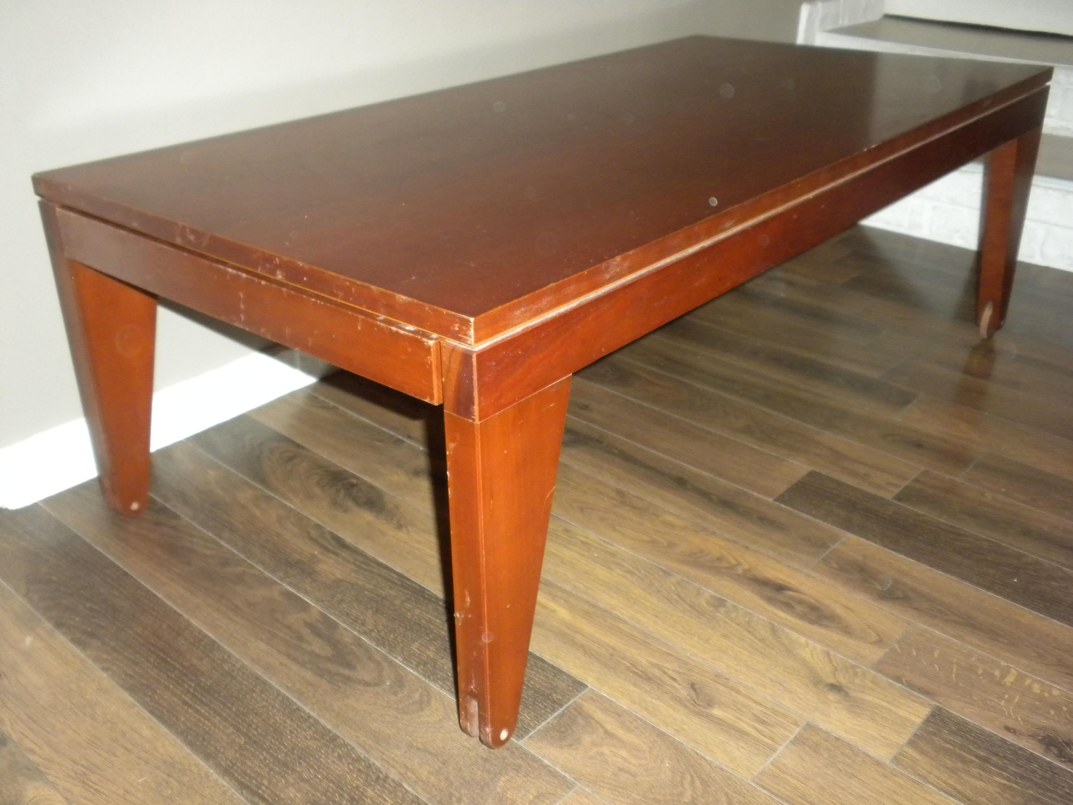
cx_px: 536
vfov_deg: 38.7
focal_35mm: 37
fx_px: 1147
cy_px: 402
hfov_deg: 50.1
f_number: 3.5
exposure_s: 1/30
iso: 400
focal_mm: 6.6
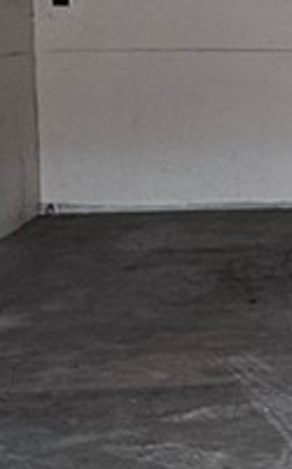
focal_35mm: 142
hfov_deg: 7.6
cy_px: 163
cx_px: 969
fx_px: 1815
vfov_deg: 14.7
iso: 100
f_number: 2.2
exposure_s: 1/99
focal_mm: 2.22
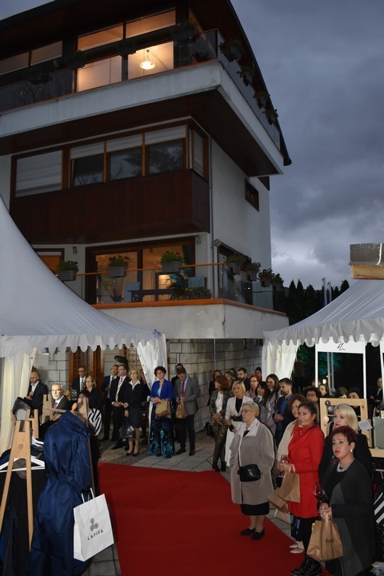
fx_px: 504
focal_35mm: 32
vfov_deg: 59.5
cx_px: 192
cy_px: 288
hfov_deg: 41.7
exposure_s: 1/60
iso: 1600
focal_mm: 21
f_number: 3.8
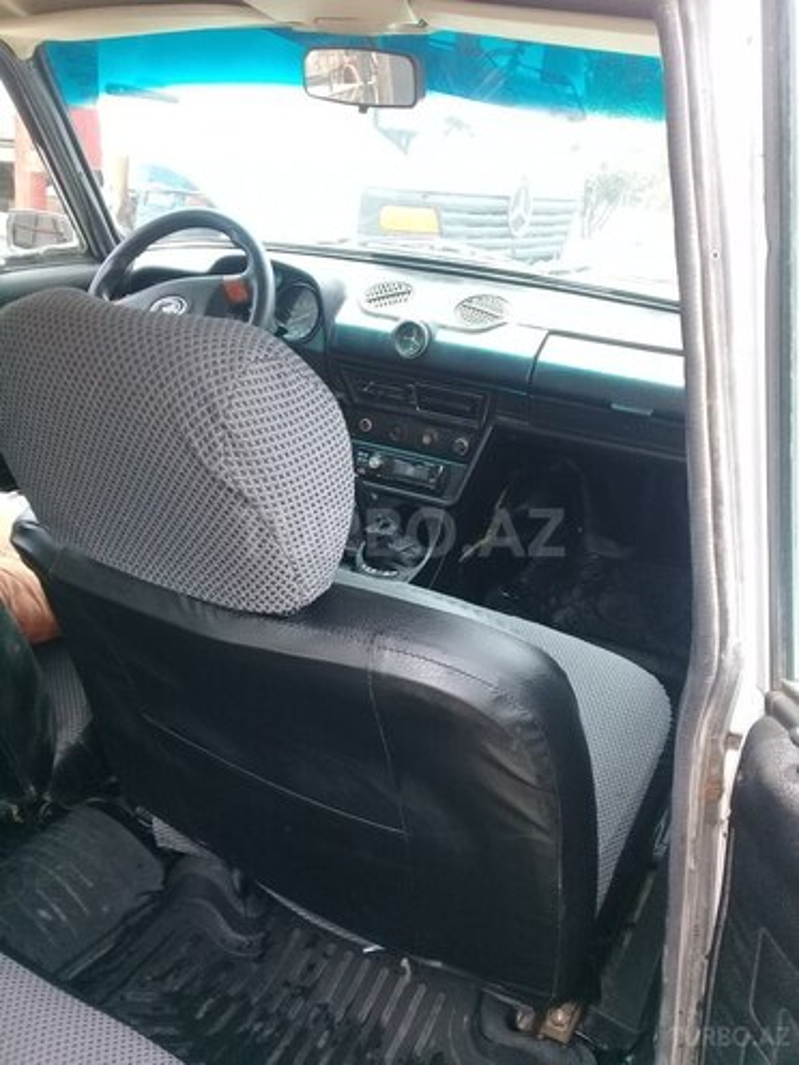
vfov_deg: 58.4
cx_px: 400
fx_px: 954
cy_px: 532
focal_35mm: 31
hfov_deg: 45.4
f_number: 2.2
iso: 64
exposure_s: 1/100
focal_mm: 3.3
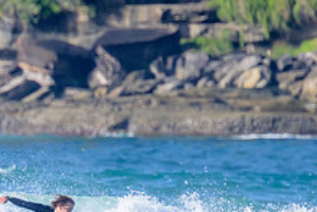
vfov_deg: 0.6
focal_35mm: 2198
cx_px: 19
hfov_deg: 0.9
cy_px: 223
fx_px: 19367
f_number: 11
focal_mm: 800
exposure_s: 1/2000
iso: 1100
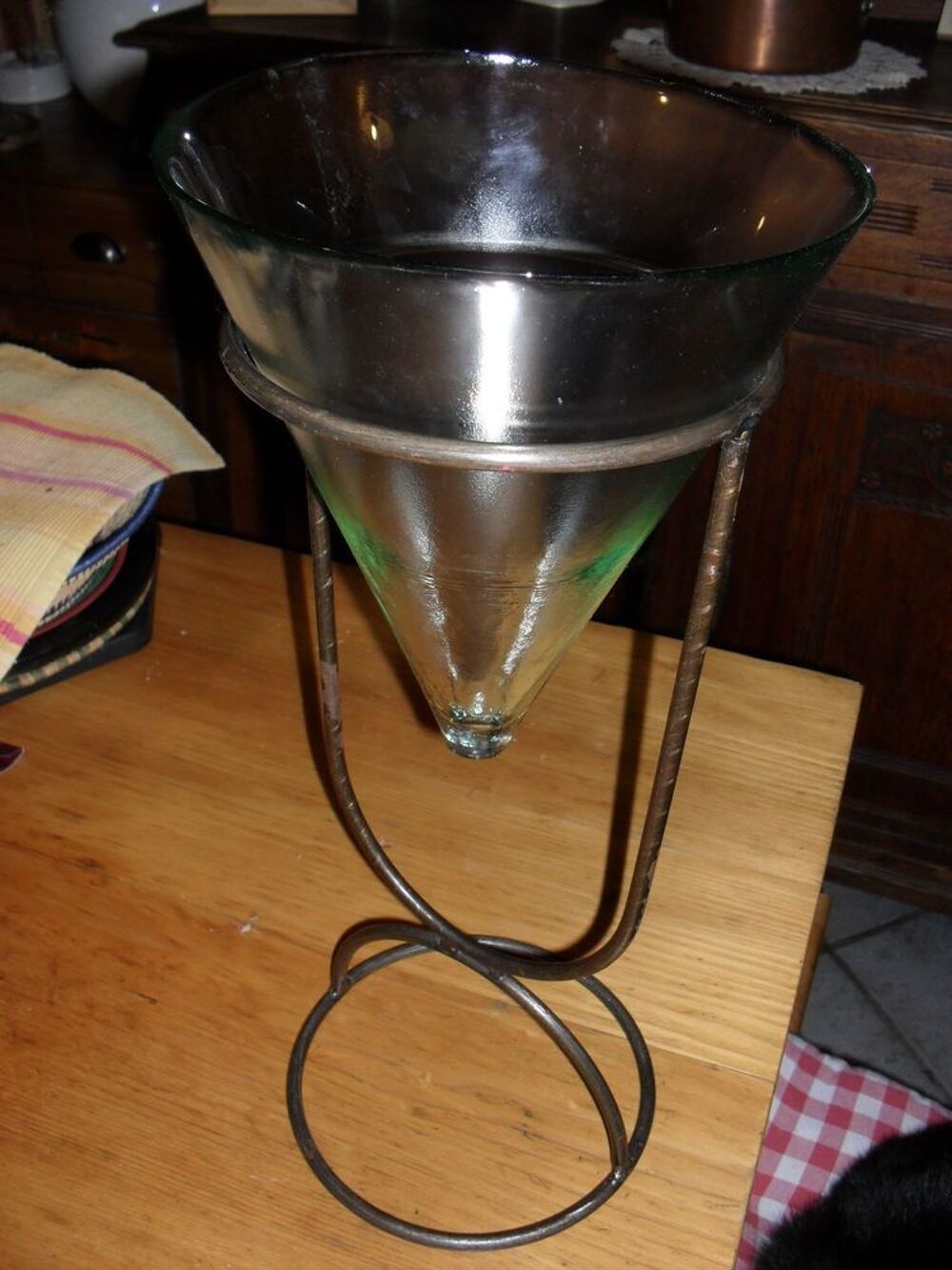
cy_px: 635
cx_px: 476
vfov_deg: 52.6
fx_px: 1283
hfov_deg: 40.7
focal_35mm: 35
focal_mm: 6.3
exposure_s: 1/45
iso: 200
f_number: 3.2
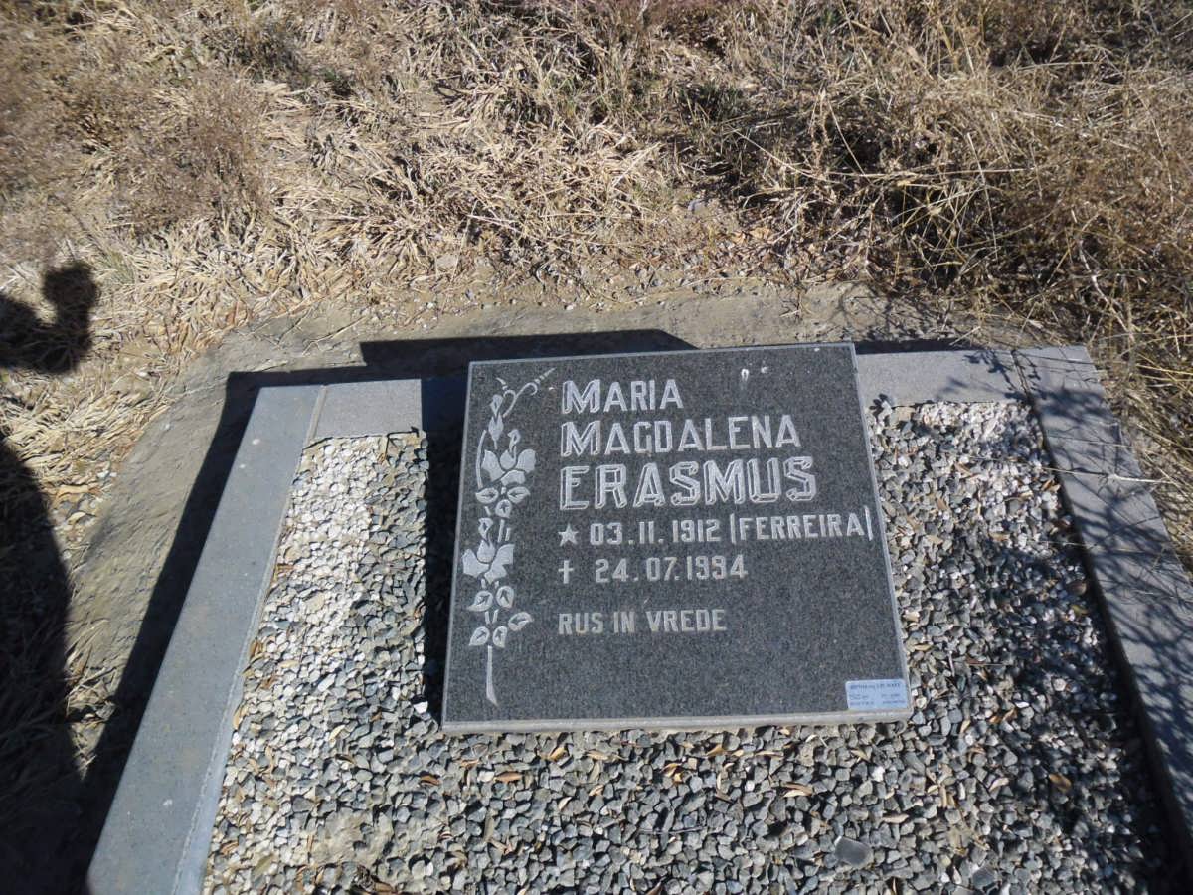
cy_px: 448
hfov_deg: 65.3
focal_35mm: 27
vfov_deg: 51.4
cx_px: 596
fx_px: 931
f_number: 9
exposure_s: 1/197
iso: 80
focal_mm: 4.9
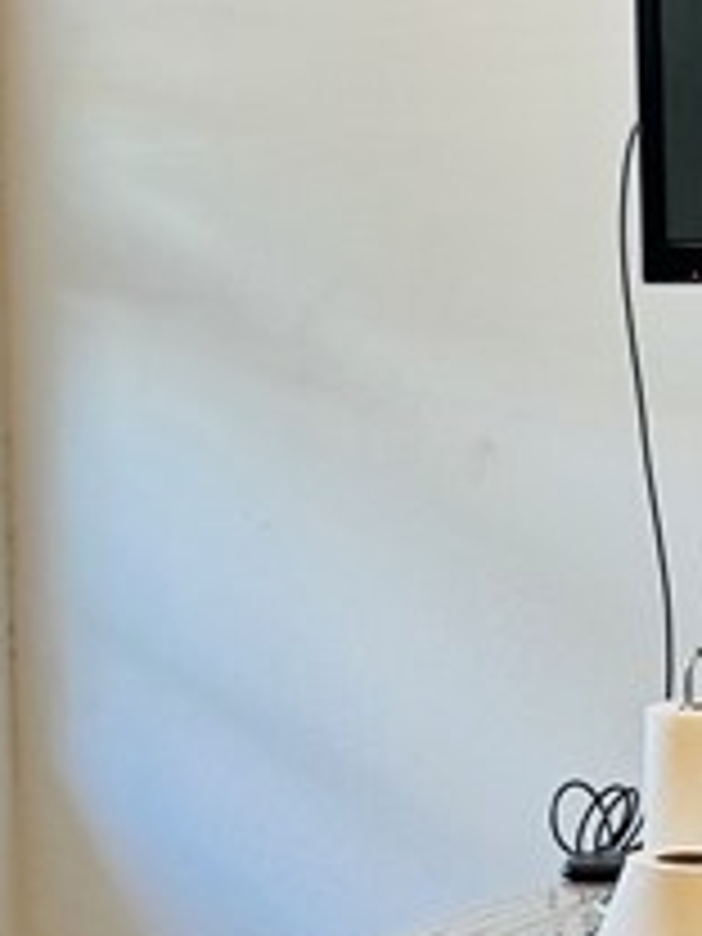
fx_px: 3191
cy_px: 1076
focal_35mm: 118
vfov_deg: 16.1
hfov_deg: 12.5
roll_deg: -0.4
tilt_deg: -11.9
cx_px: 630
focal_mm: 6.76
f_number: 1.78
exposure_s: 1/60
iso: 160
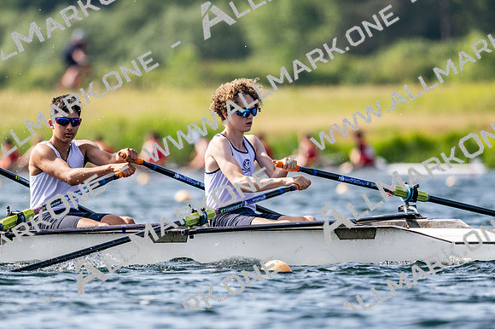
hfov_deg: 3.4
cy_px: 164
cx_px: 248
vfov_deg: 2.3
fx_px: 8245
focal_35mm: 600
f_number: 4.5
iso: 250
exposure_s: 1/2500
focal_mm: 400
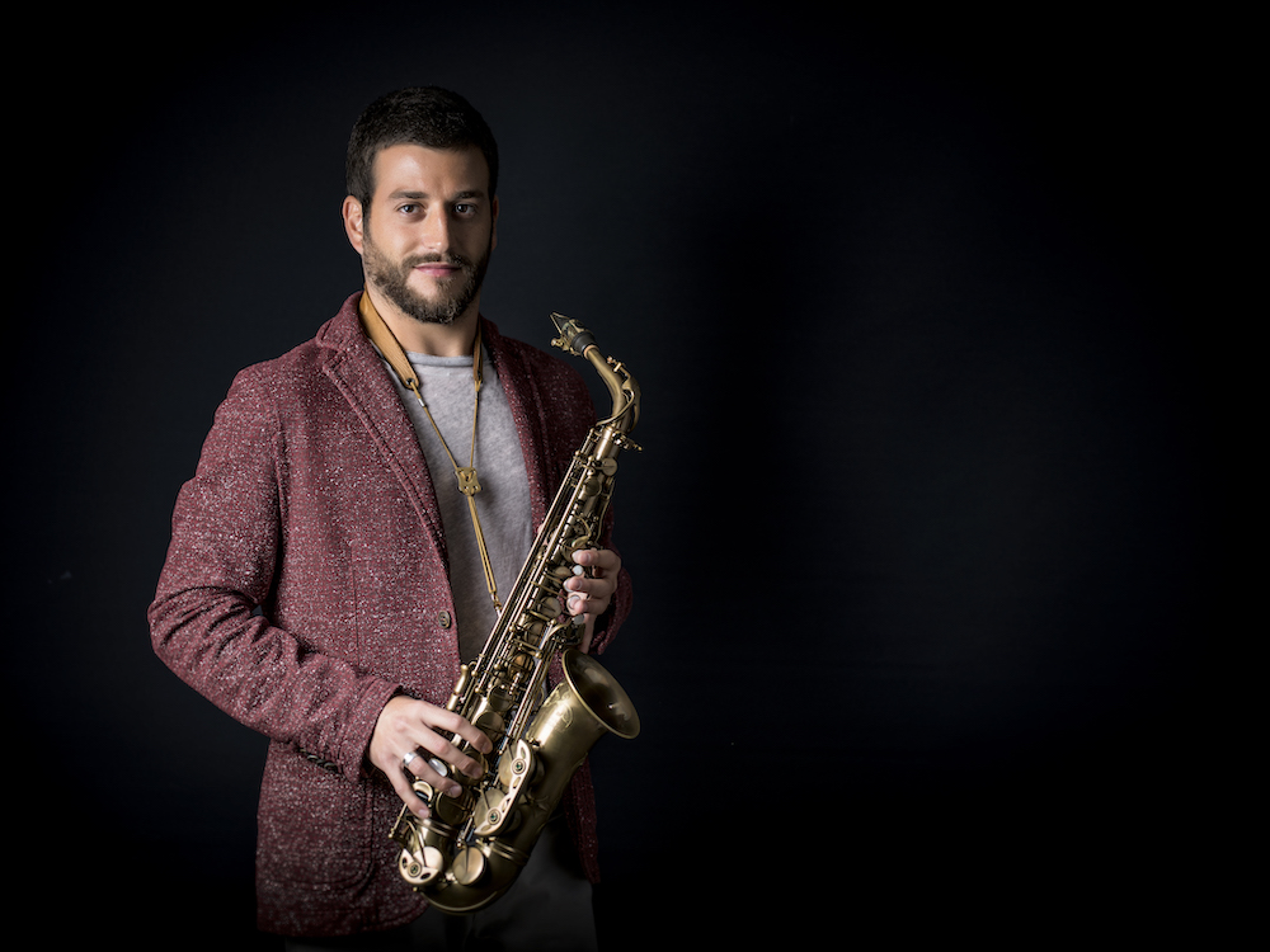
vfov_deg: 21.0
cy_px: 476
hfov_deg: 27.8
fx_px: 2568
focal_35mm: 70
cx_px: 635
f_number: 2.8
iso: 100
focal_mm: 90
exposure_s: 1/400
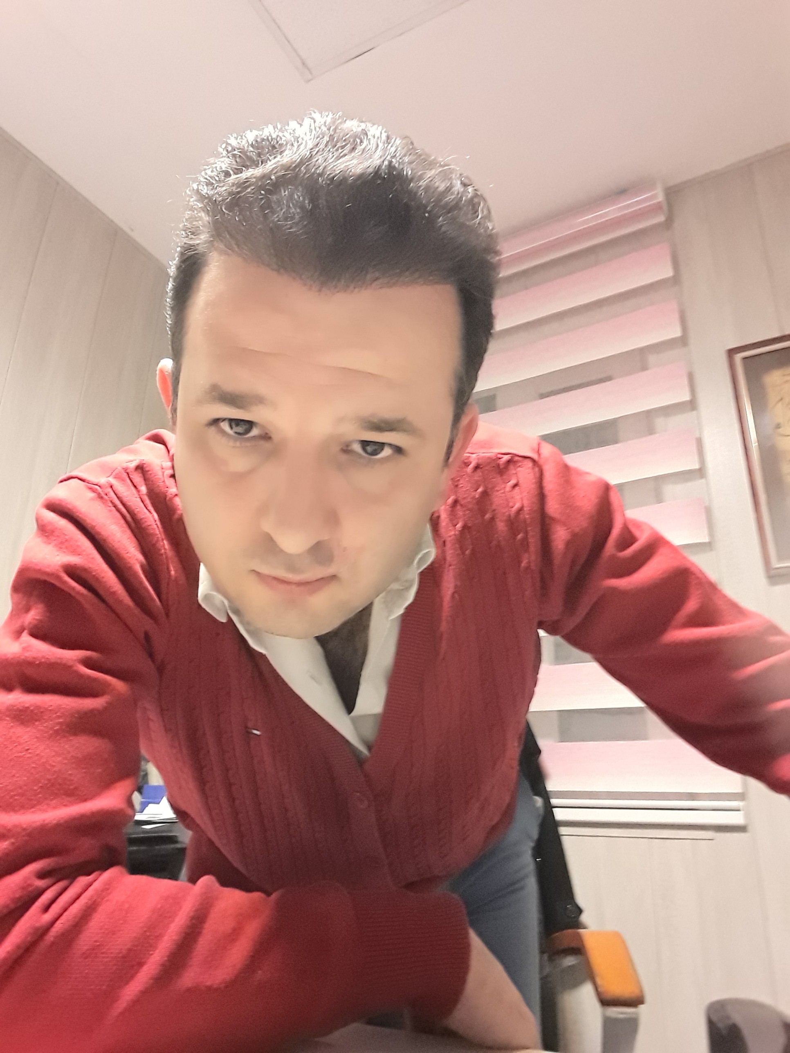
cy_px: 526
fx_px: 700
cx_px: 395
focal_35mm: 23
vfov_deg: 73.9
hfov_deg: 58.9
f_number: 2.2
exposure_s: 1/17
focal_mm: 1.92
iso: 100
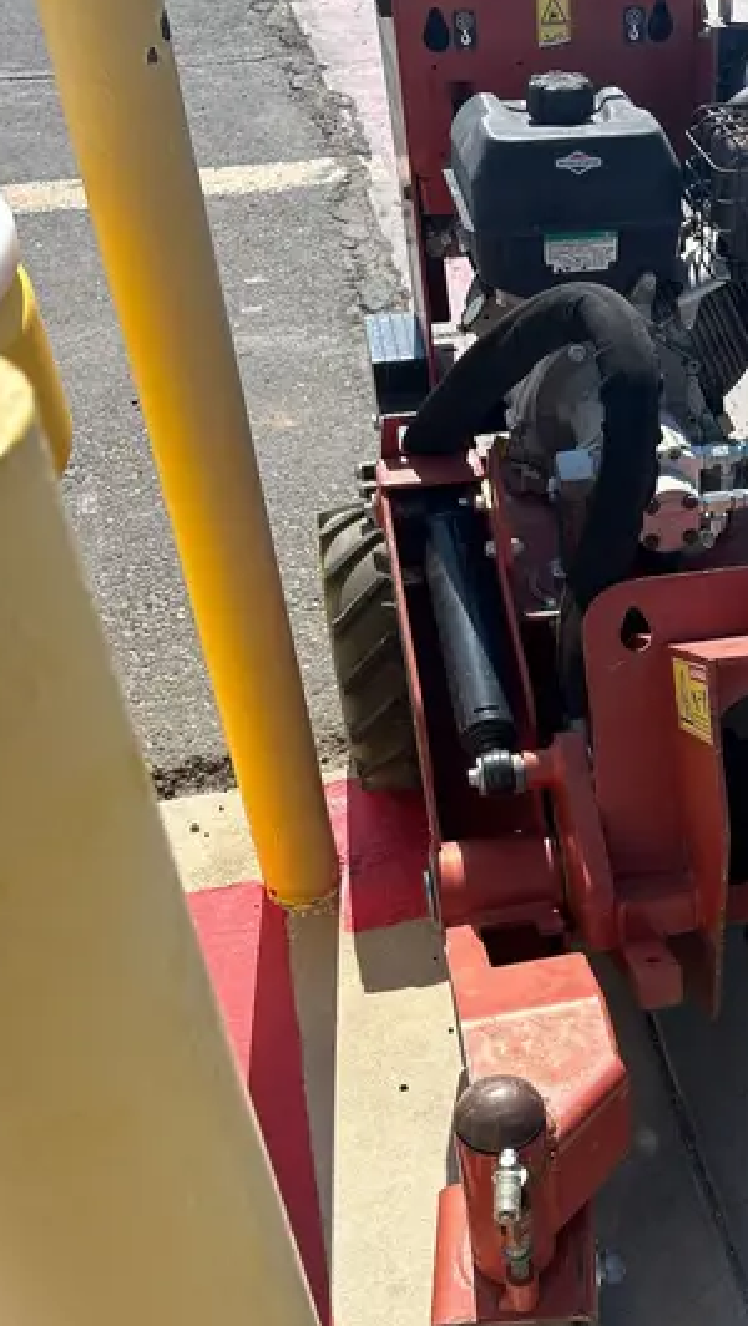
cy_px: 734
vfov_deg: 51.5
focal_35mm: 39
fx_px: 1373
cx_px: 658
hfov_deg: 29.4
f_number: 1.6
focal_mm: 5.96
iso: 50
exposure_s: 1/2985
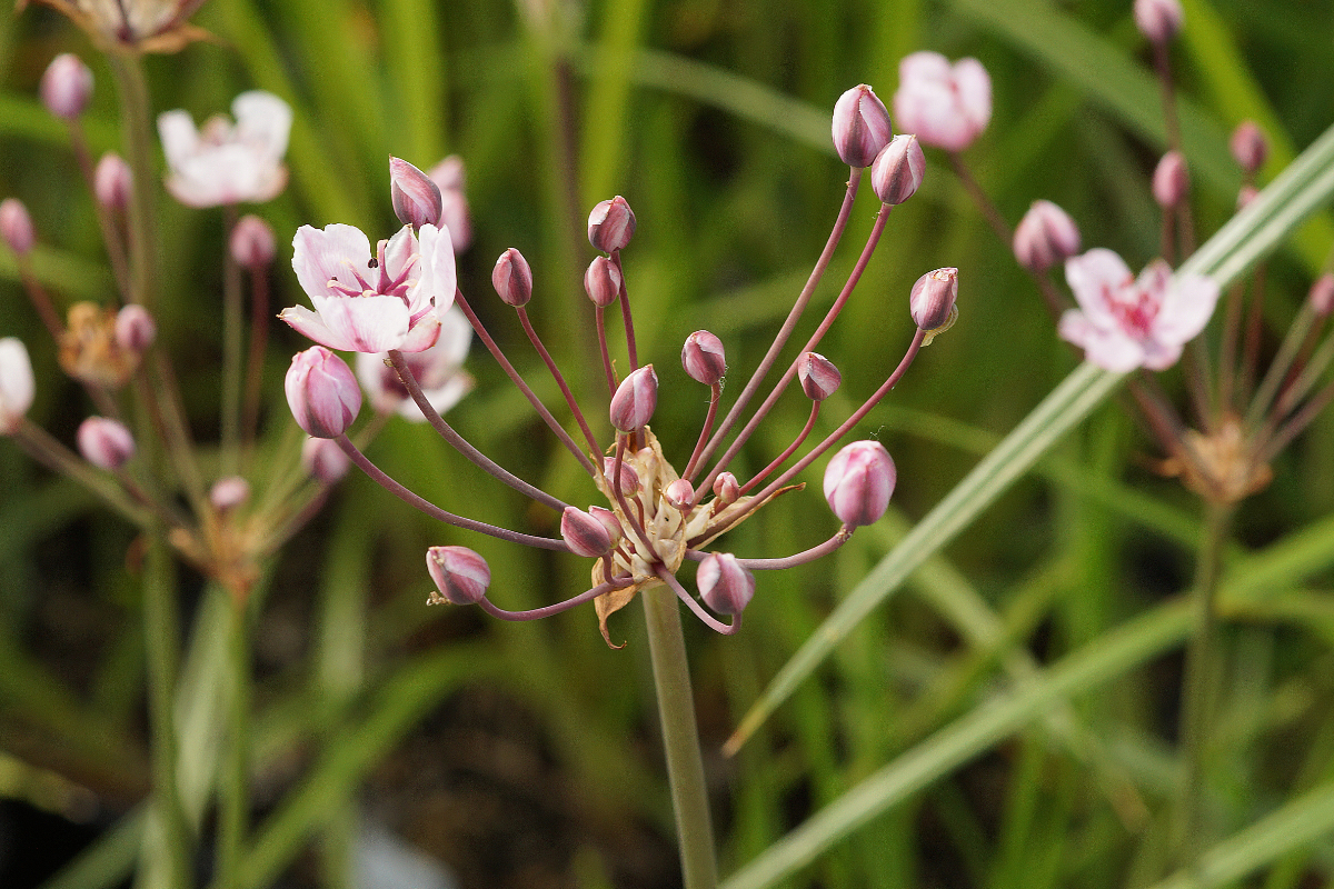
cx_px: 667
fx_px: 5558
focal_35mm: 150
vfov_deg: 9.1
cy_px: 444
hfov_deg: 13.7
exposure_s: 1/160
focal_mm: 100
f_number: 8
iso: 320
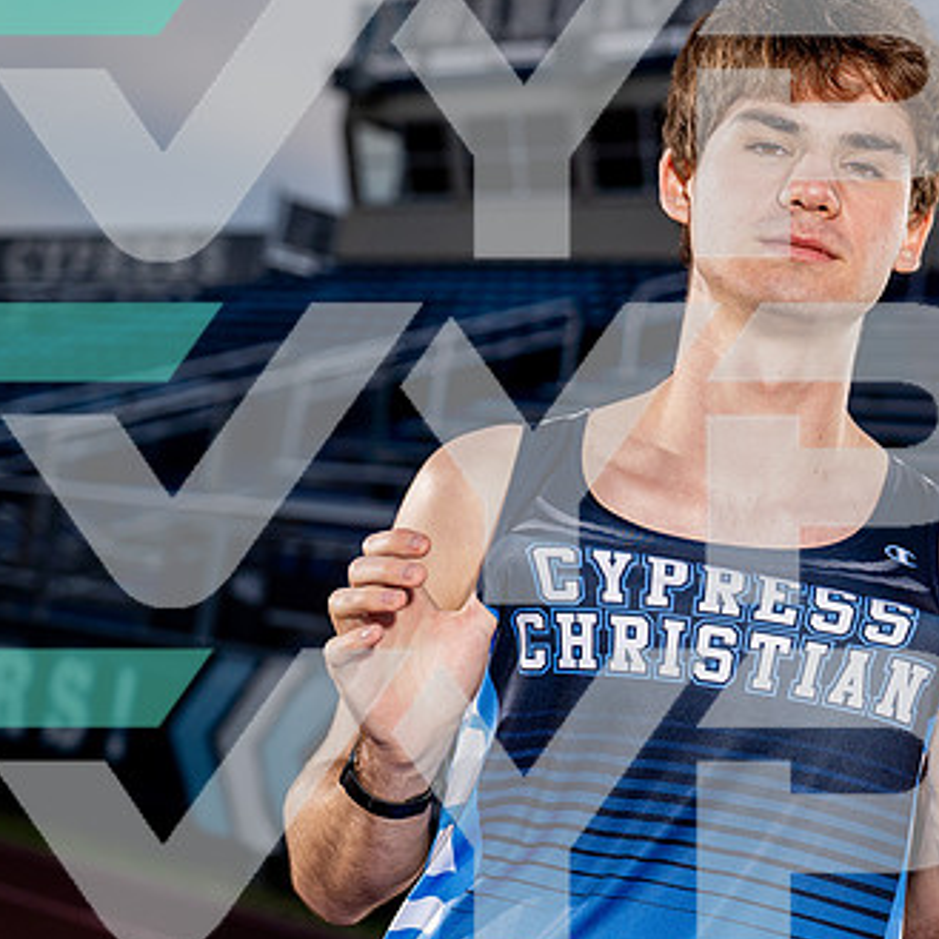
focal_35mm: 87
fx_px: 2670
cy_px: 455
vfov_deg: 19.9
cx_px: 651
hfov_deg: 19.9
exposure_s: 1/250
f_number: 4
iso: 100
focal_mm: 58
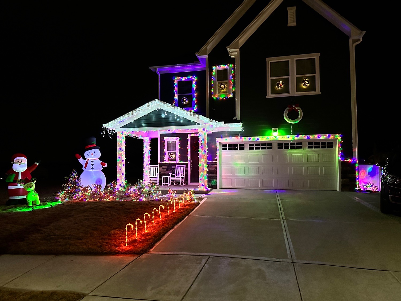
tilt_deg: +3.2
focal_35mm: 24
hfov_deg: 71.6
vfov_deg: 56.8
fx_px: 278
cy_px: 150
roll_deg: +0.3
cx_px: 200
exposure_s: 1/30
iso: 1250
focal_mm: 6.86
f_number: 1.78
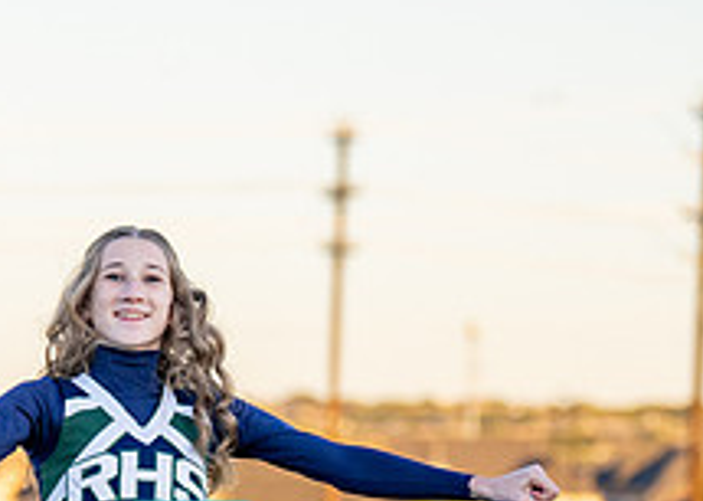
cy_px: 604
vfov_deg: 4.8
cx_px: 110
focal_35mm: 301
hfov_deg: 6.7
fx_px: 6002
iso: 500
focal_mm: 91
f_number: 2.8
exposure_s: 1/1250
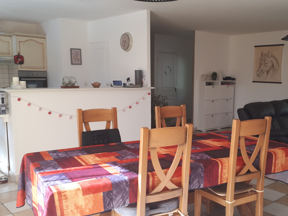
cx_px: 180
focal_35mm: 37
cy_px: 119
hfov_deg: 49.6
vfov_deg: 38.6
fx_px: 308
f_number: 1.9
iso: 40
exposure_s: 1/60
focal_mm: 3.6
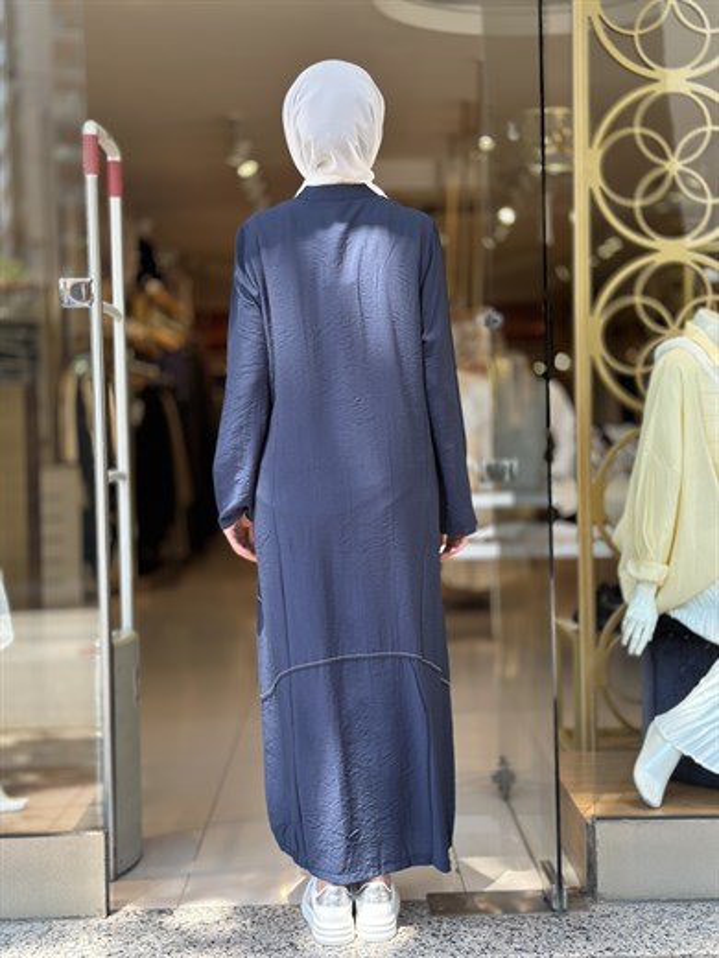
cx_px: 360
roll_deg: +0.4
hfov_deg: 30.3
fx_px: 1329
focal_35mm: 48
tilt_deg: -1.6
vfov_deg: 39.7
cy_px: 479
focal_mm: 6.86
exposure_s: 1/417
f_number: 1.78
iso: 80
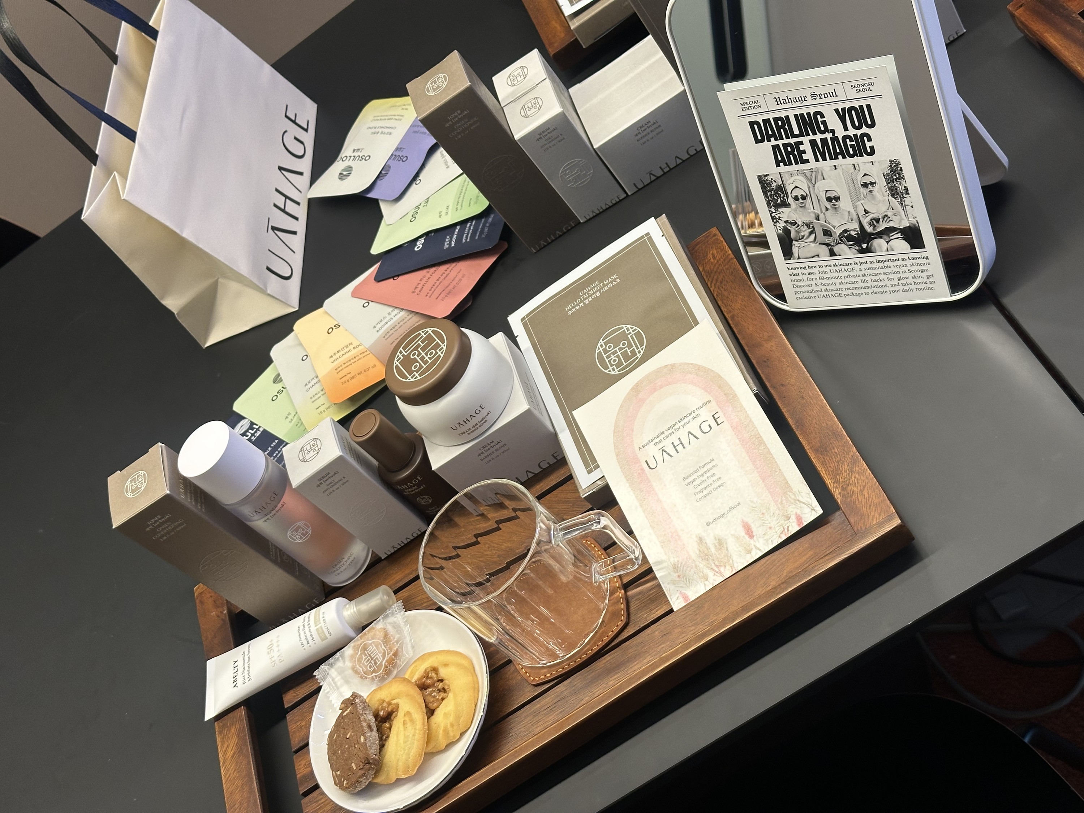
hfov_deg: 39.7
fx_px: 1503
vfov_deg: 30.3
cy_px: 406
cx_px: 542
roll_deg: +44.8
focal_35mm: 48
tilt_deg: -43.4
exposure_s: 1/60
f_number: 1.78
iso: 80
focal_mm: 6.86
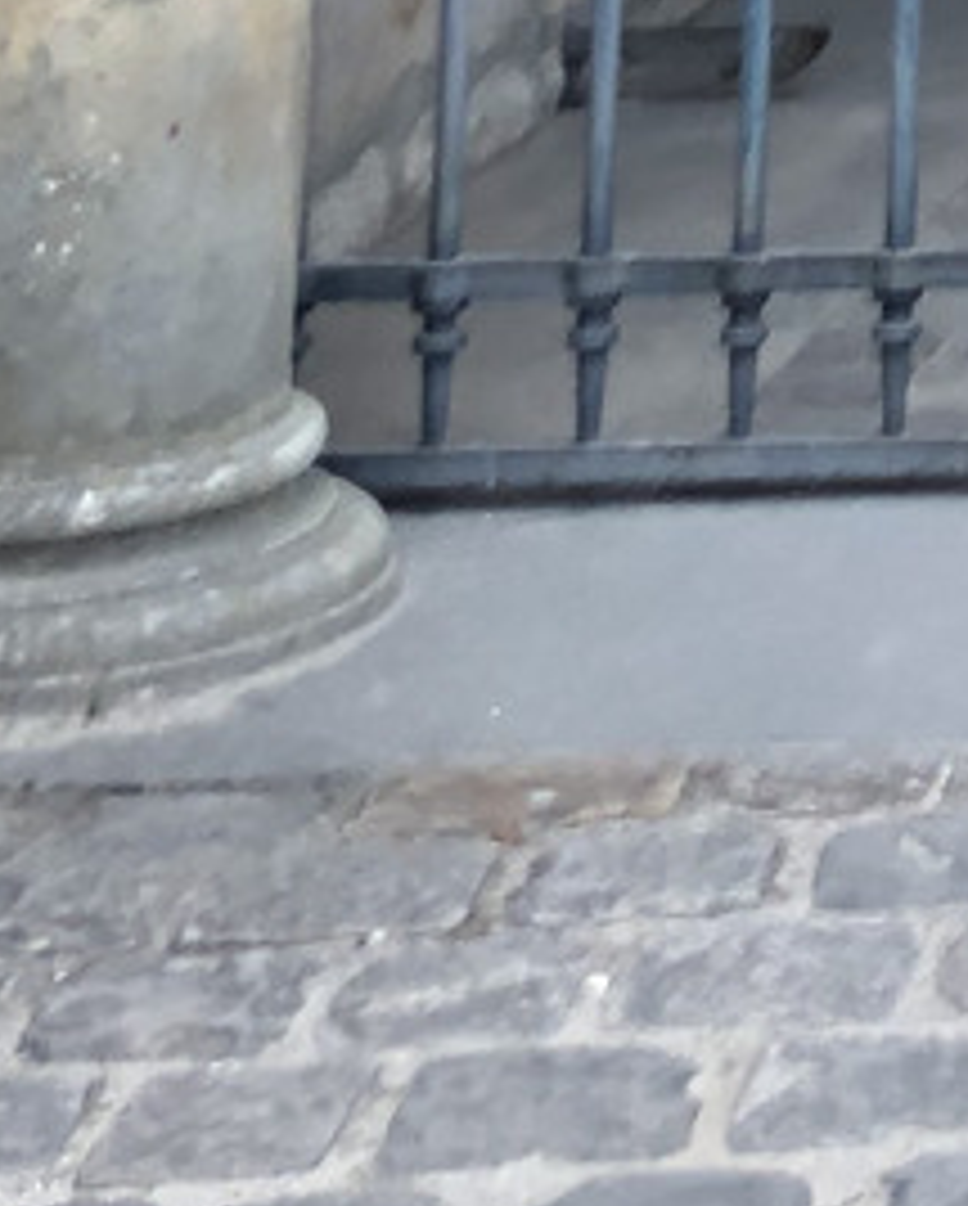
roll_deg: +1.0
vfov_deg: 9.8
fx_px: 5827
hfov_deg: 8.6
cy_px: -2043
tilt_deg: +9.5
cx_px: 2395
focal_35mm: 163
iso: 20
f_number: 1.8
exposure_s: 1/120
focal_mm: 4
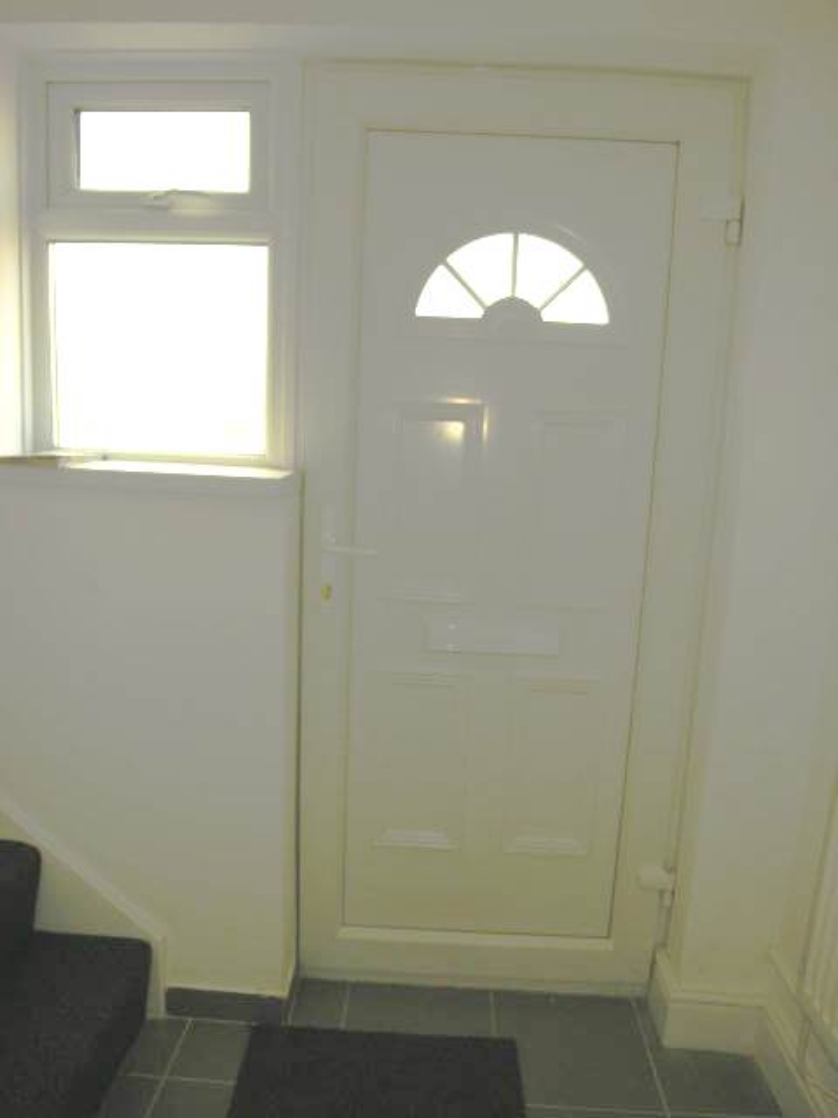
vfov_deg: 71.6
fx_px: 775
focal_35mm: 24
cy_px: 559
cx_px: 419
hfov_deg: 56.8
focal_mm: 6.1
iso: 50
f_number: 2.9
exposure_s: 1/56.8
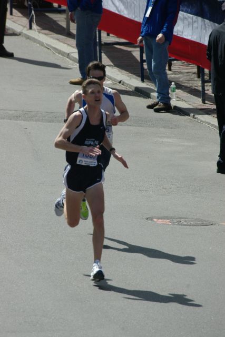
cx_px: 112
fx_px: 5903
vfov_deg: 3.3
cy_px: 168
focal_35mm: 630
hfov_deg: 2.2
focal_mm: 420
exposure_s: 1/800
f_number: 9
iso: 400
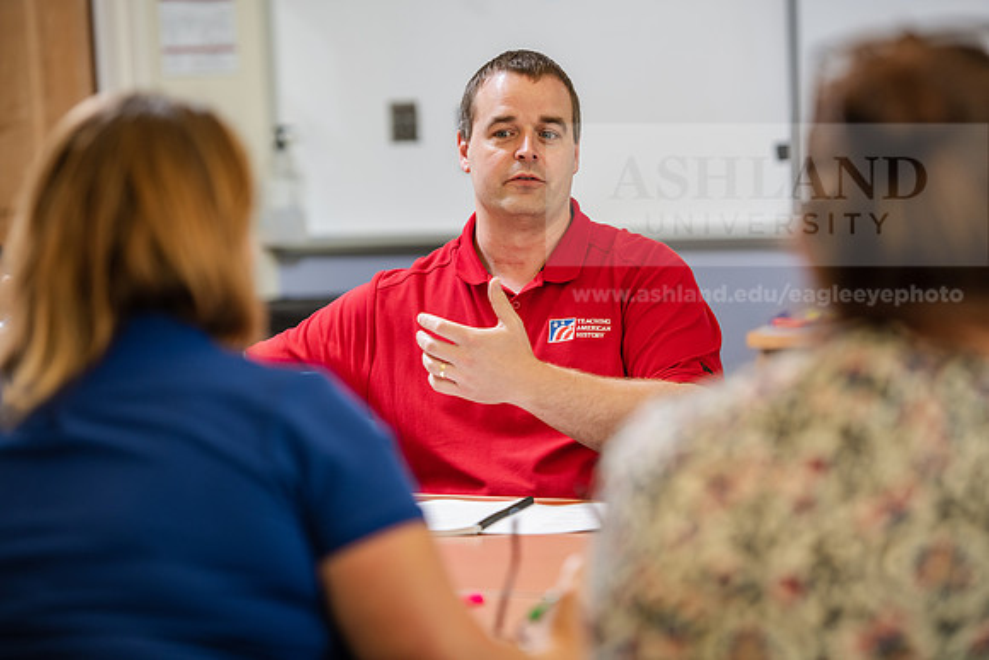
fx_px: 3572
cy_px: 330
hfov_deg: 15.8
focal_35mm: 130
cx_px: 494
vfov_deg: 10.6
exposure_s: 1/200
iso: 640
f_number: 3.2
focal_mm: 130
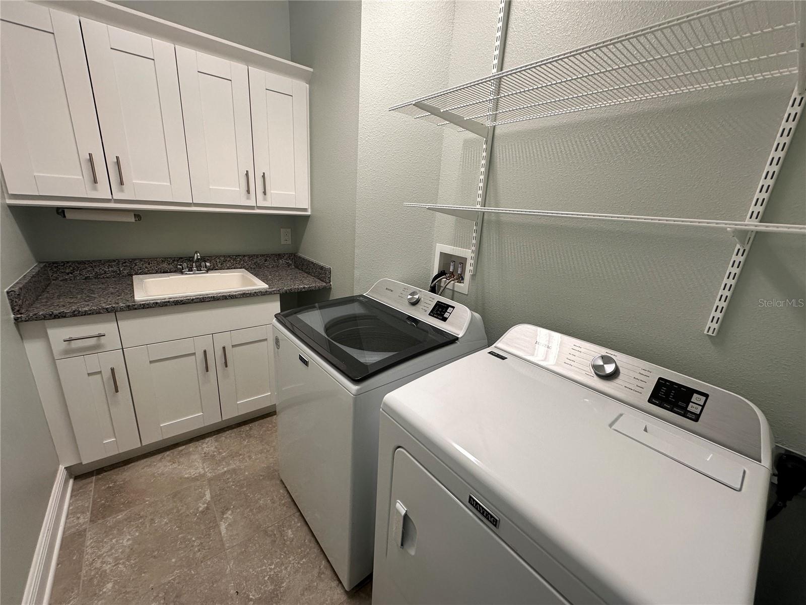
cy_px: 302
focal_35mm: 14
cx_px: 403
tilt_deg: -16.8
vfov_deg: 85.7
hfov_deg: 102.1
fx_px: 326
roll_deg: -4.4
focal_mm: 2.22
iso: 160
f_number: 2.2
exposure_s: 1/120
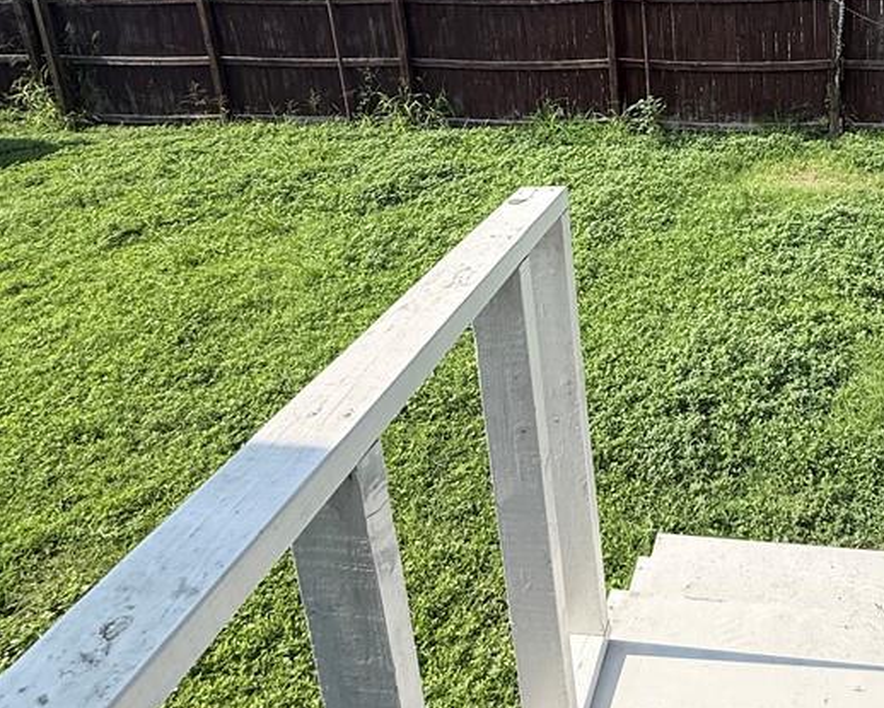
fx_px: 707
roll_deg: -0.4
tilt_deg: -12.7
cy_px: 113
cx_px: 736
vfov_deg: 49.2
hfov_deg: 58.0
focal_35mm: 27
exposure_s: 1/1285
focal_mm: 2.22
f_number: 2.2
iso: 64
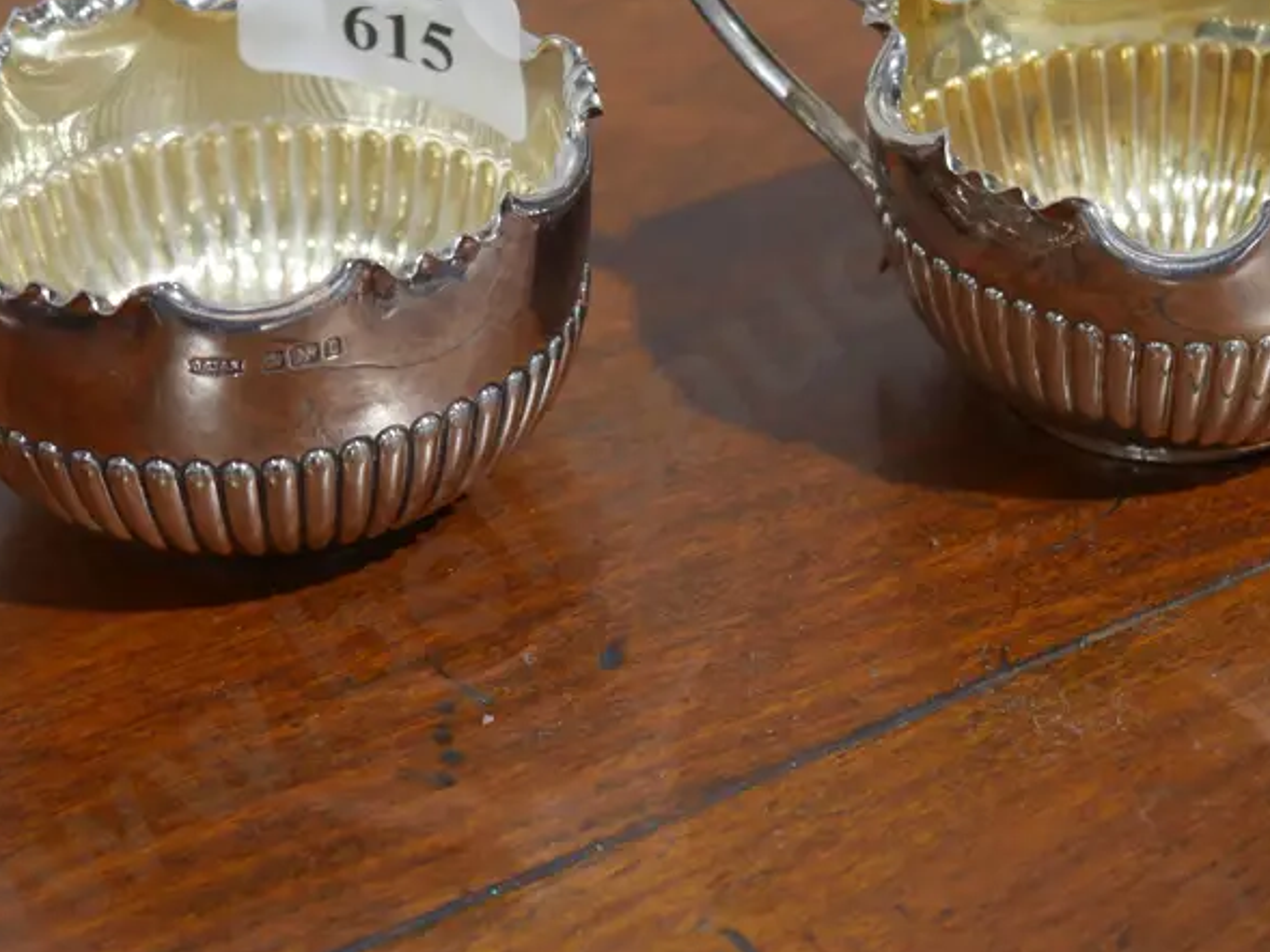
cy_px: 326
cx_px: 796
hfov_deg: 22.4
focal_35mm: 87
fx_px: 3193
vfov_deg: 16.9
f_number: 5.3
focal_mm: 25
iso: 800
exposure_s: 1/60
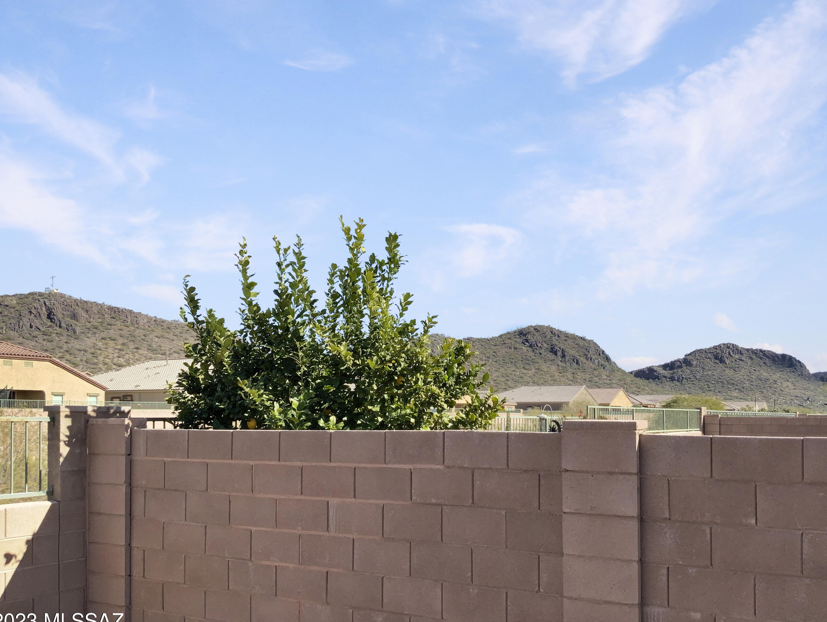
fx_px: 813
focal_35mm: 34
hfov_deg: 53.8
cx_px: 460
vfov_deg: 41.8
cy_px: 290
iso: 16
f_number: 1.8
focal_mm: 3
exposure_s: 1/1912
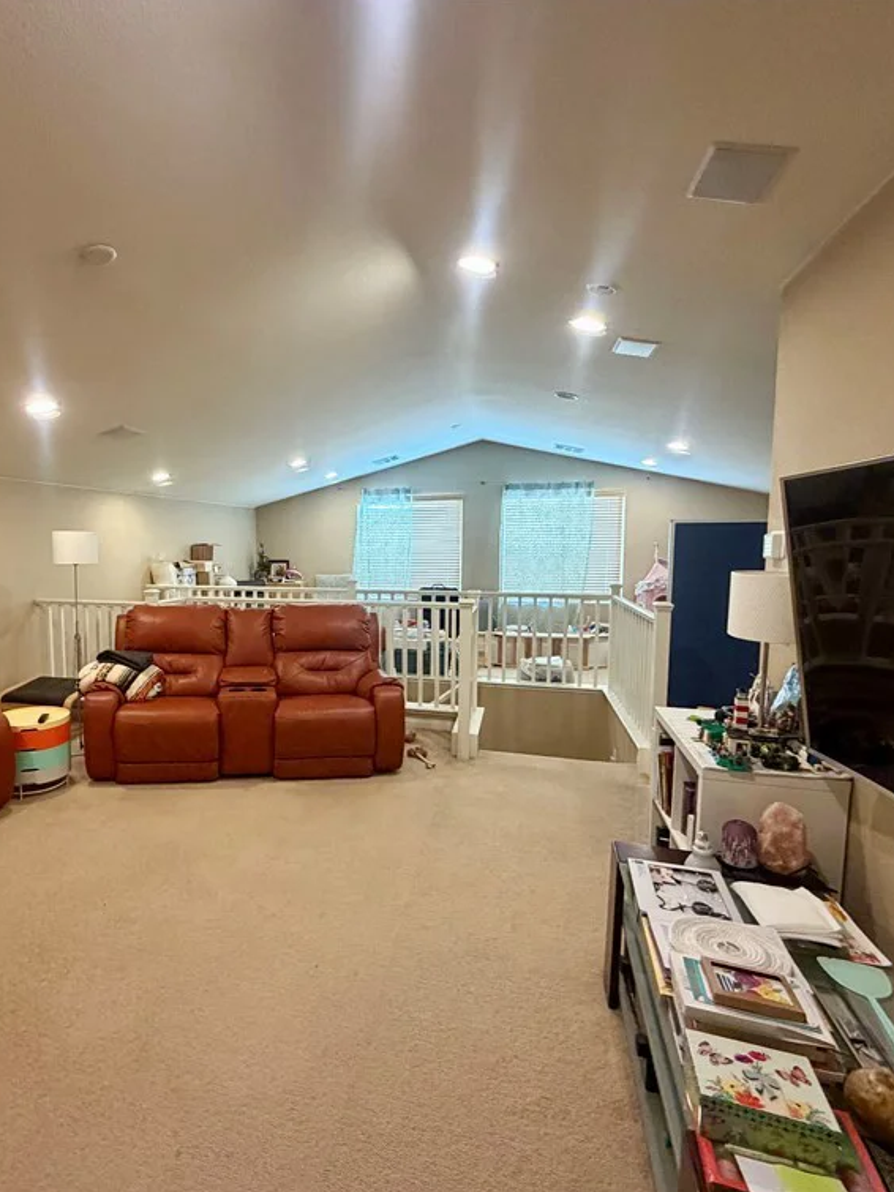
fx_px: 654
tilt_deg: -5.9
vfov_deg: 84.7
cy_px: 600
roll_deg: +0.2
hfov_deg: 67.1
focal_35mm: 19
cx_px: 311
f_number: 2.2
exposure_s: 1/60
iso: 400
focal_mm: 2.22
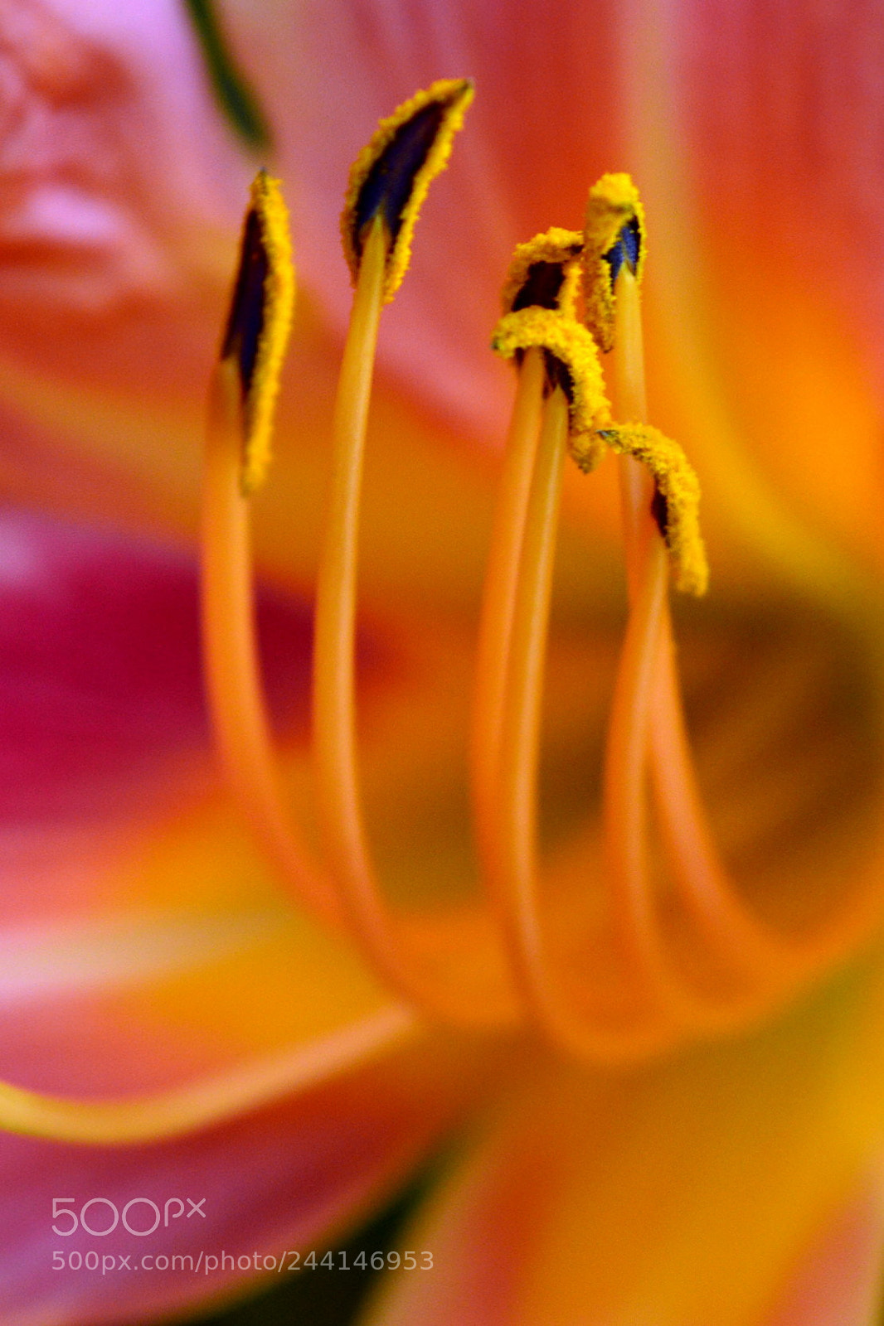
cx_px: 442
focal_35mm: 82
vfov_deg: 24.6
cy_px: 663
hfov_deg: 16.5
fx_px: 3040
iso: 400
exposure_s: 1/100
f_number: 9
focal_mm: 55
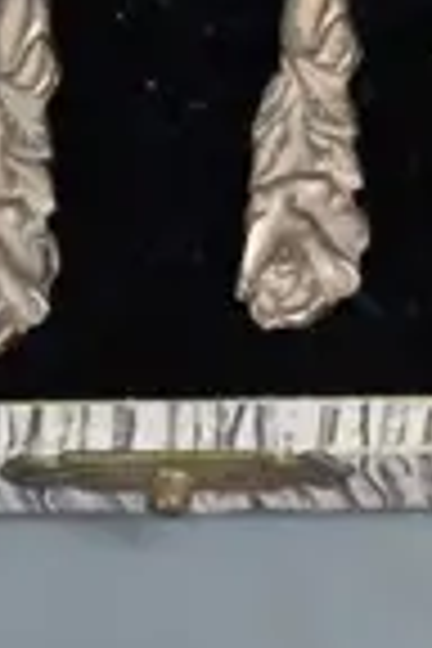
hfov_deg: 3.5
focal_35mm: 371
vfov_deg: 5.5
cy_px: -513
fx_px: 6677
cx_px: 1917
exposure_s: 1/100
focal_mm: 25
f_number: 5
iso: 2500
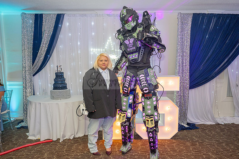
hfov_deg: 69.4
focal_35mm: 26
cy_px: 80
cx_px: 120
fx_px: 173
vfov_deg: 49.6
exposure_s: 1/200
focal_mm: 26
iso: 1250
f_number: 4.5
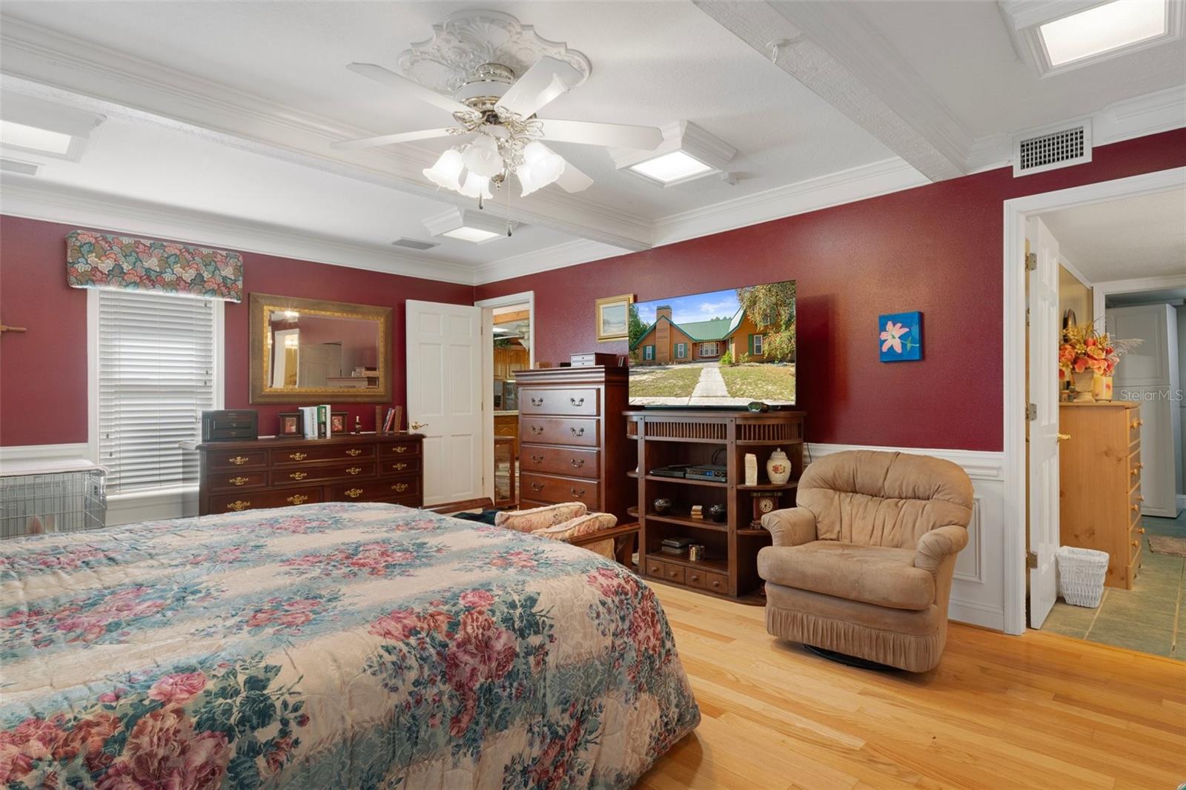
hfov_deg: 90.0
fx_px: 593
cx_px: 593
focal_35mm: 18
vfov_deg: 67.4
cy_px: 395
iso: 250
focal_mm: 12
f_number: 8
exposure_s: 1.5
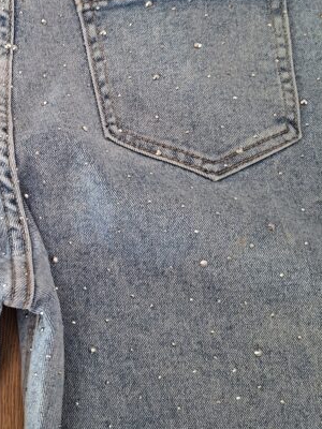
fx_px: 571
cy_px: 164
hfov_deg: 29.5
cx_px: 1
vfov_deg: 41.0
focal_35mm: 46
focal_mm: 5.54
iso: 200
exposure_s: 1/50
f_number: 1.8
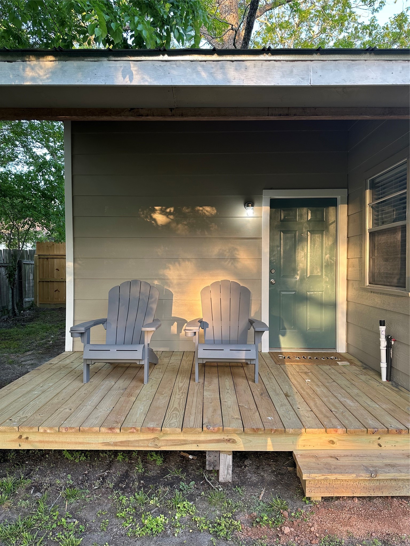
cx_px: 205
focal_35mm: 24
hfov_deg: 56.8
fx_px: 379
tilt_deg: -0.7
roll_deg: -0.8
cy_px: 273
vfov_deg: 71.6
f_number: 1.78
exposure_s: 1/121
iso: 100
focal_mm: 6.86
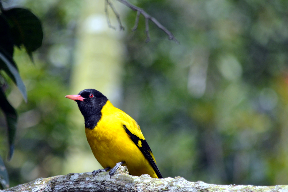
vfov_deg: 2.5
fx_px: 4464
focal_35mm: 558
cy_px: 116
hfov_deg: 3.7
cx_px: 122
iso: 400
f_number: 5.6
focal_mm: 300
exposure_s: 1/400
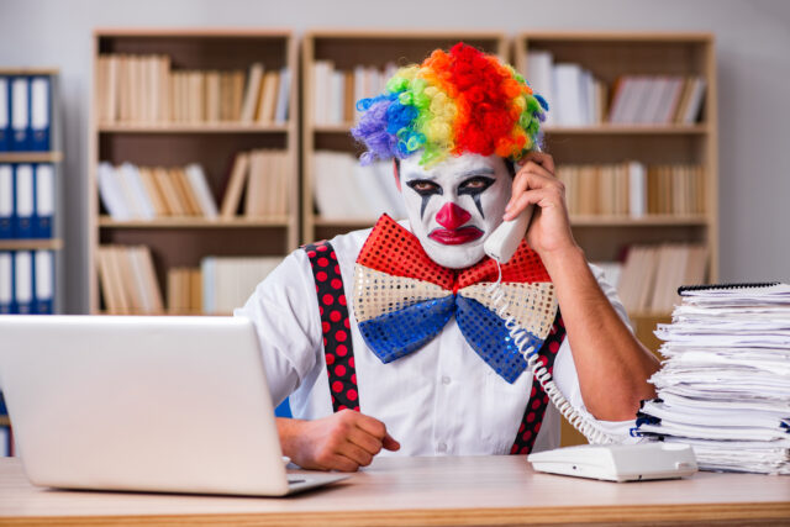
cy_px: 264
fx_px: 2305
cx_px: 395
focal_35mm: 105
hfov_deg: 19.5
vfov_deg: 13.0
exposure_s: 1/100
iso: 200
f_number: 5
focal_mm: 105
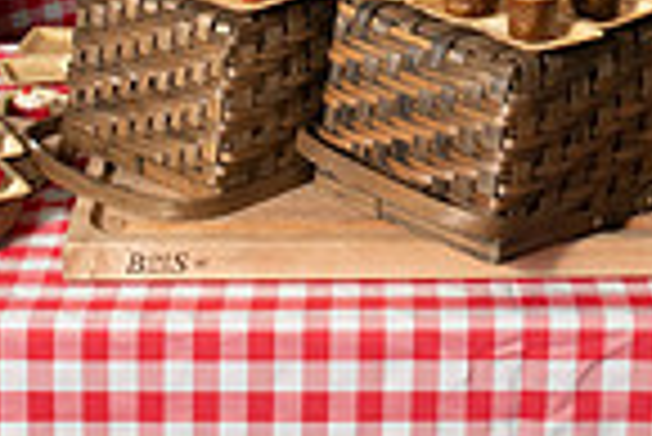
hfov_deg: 18.2
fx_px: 2030
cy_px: -303
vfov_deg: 11.5
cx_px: 418
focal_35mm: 112
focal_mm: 28
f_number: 8
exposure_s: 1/200
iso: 1600
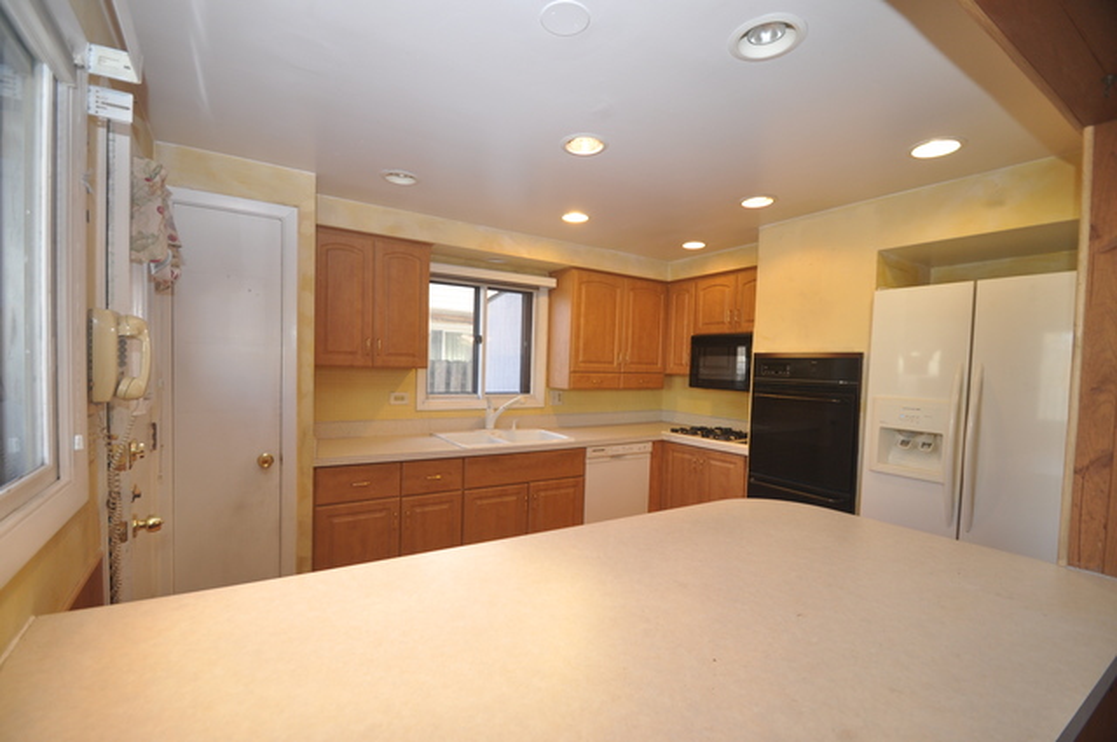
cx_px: 558
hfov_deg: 100.5
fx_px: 465
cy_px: 371
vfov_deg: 77.2
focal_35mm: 15
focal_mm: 10
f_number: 4.5
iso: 400
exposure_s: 1/80
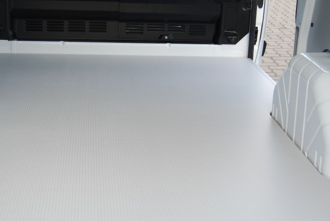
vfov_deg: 18.8
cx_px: 136
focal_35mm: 73
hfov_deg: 27.7
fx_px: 668
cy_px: 91
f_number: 5
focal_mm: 31
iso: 200
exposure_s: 1/100
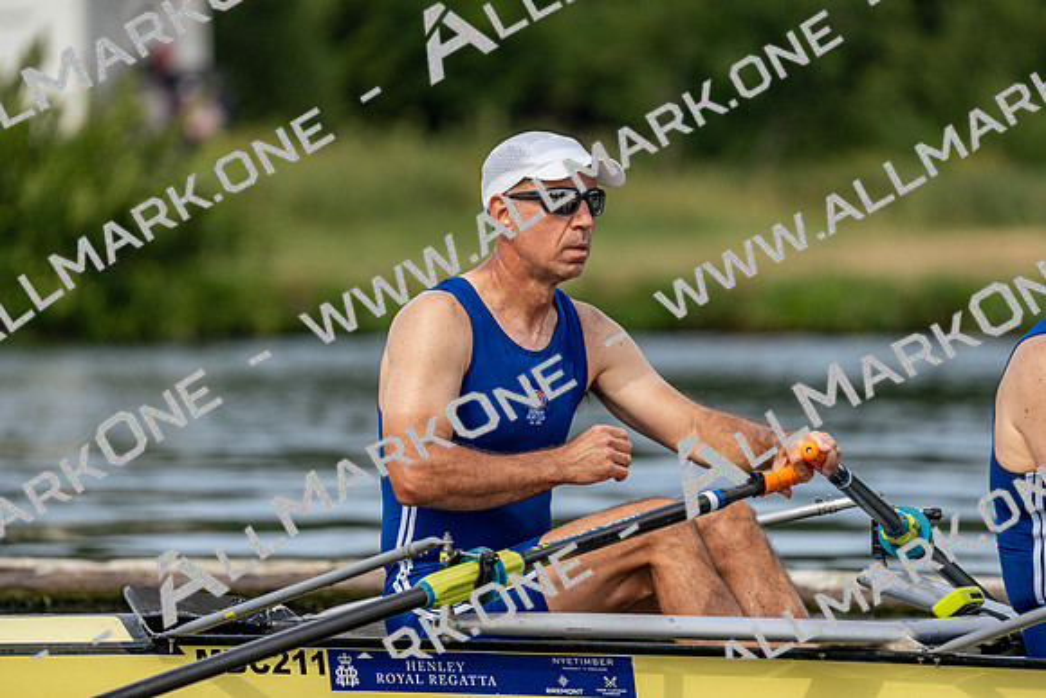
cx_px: 523
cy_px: 349
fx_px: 12380
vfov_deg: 3.2
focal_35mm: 426
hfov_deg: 4.8
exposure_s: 1/1600
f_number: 6.3
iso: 400
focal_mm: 426
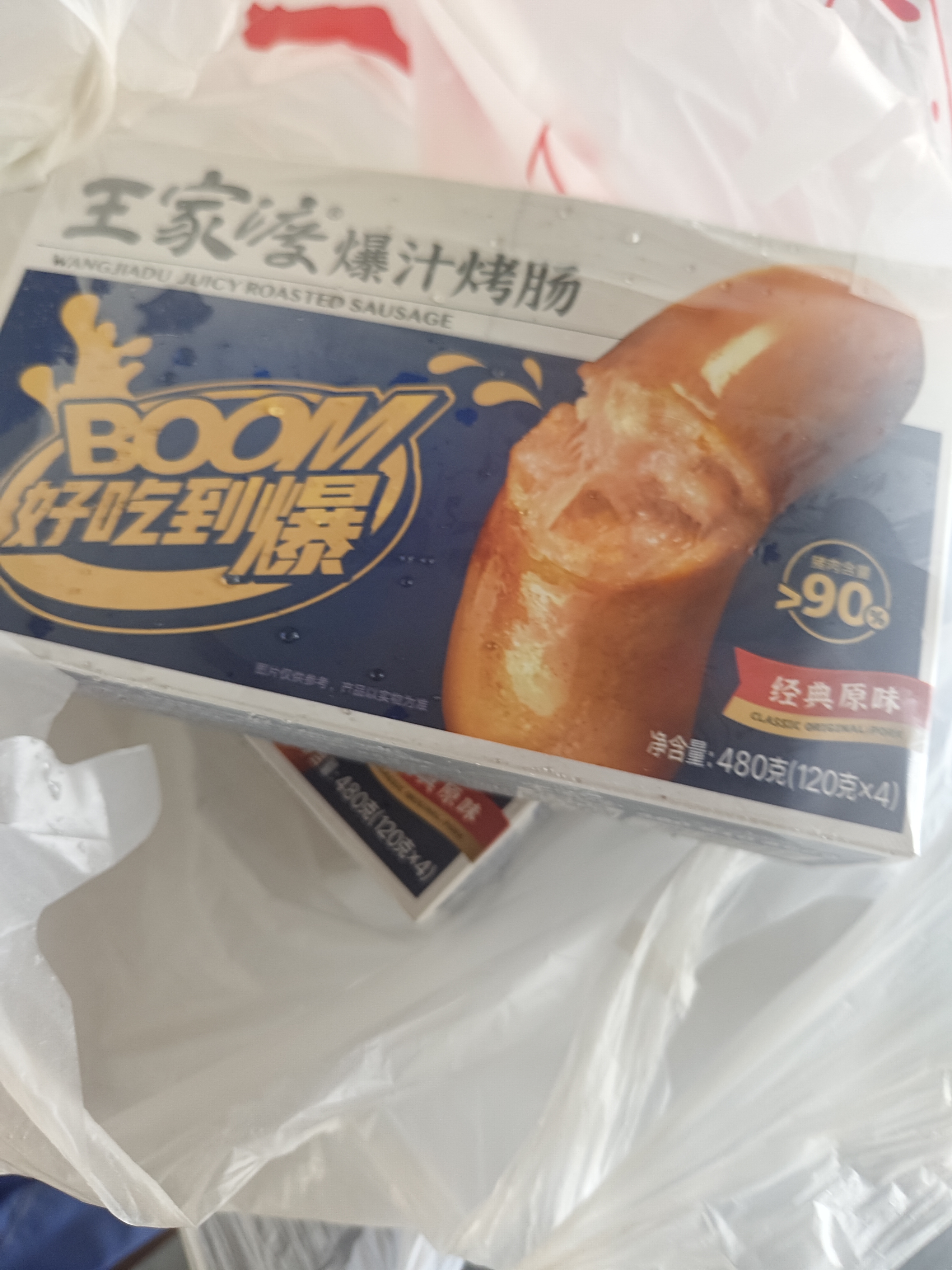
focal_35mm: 24
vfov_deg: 71.6
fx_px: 880
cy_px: 635
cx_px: 476
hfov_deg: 56.8
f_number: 1.88
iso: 417
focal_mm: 5.56
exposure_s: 1/100
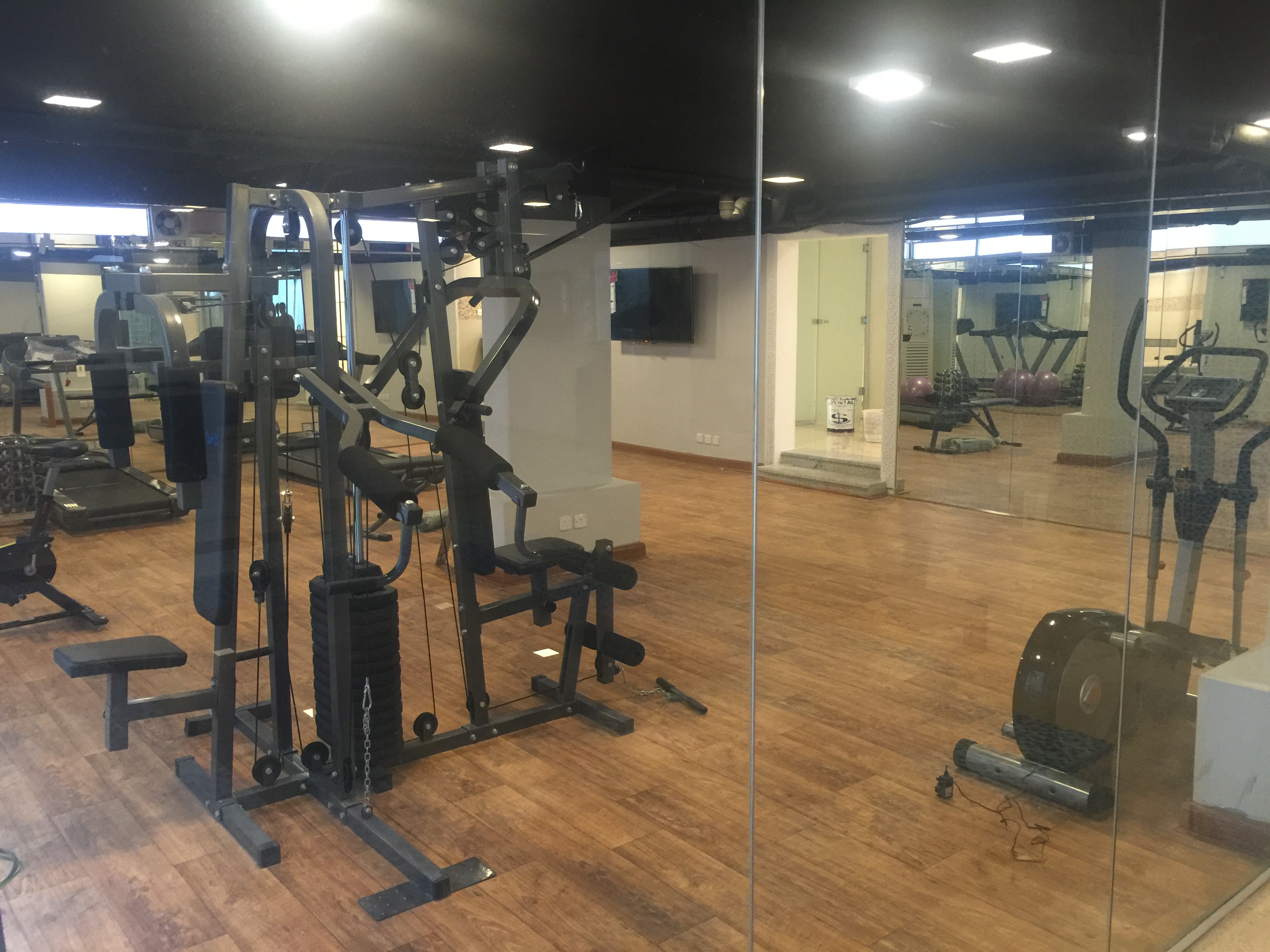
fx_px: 1064
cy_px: 476
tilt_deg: -9.6
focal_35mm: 29
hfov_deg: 61.7
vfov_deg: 48.2
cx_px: 635
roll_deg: +0.5
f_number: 2.2
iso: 125
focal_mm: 4.15
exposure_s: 1/15
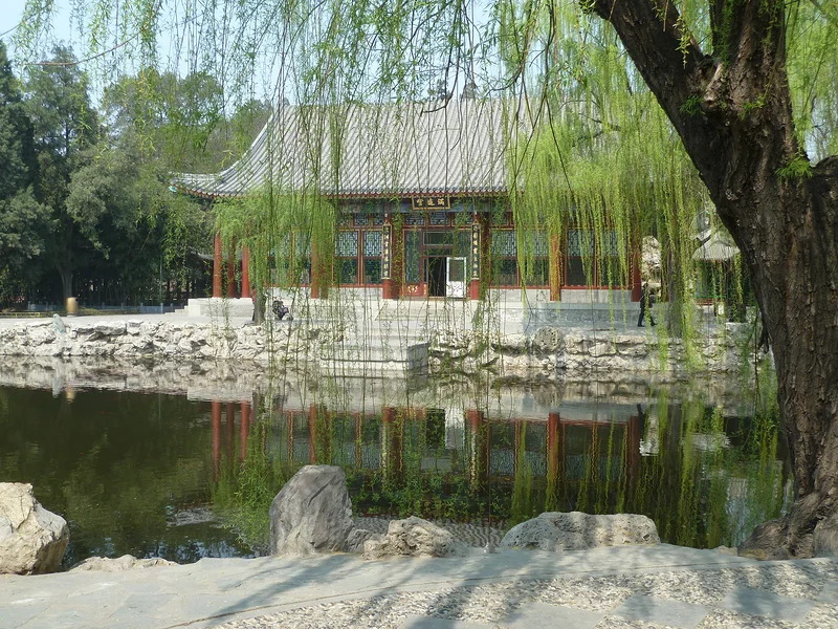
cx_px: 419
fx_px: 896
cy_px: 314
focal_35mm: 37
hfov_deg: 50.1
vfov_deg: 38.7
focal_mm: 6.1
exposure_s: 1/320
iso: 80
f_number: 4
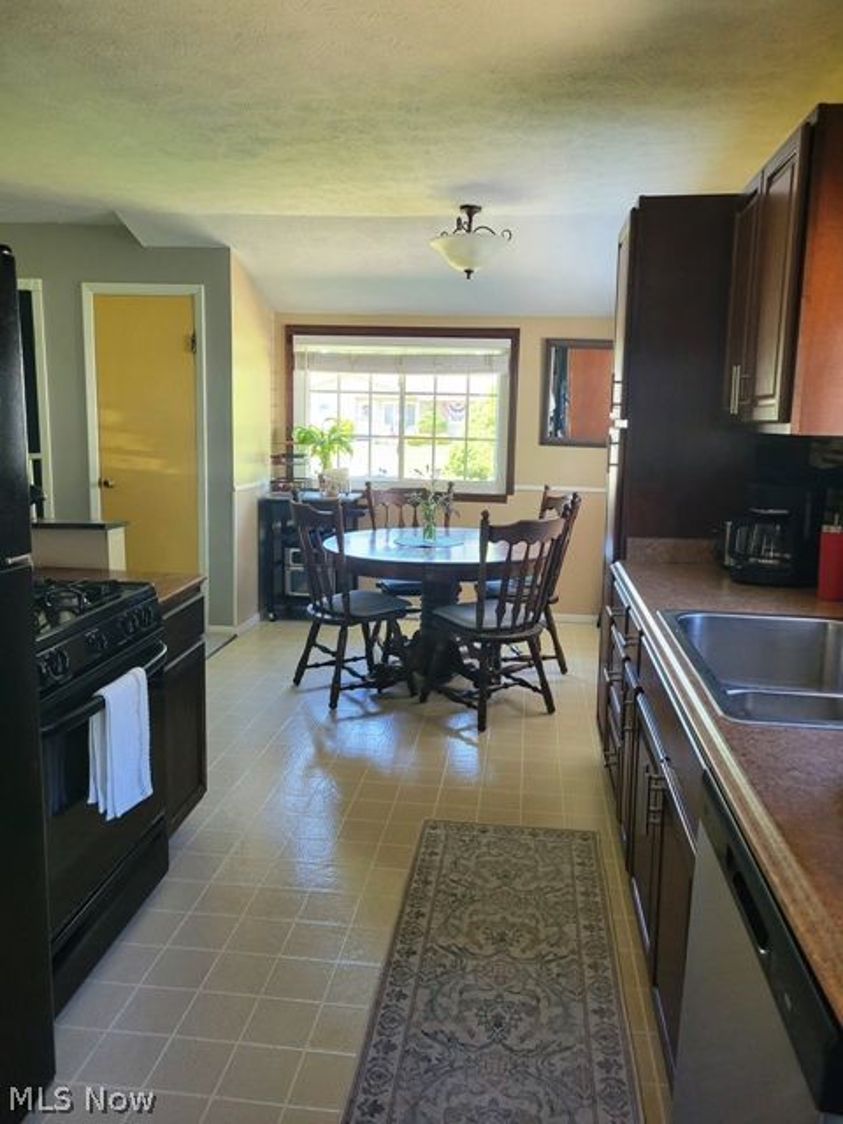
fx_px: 844
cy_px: 562
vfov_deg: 67.3
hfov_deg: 53.1
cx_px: 422
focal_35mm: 26
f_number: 1.8
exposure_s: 1/120
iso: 320
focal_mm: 5.4
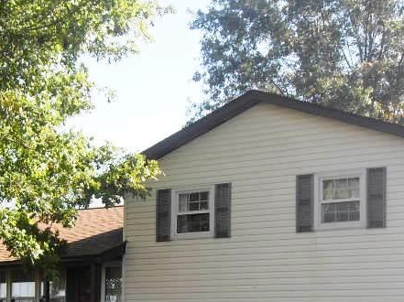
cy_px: 307
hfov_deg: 22.7
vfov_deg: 16.7
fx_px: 1003
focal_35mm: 86
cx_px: 156
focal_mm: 6.3
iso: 80
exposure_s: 1/350
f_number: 2.8
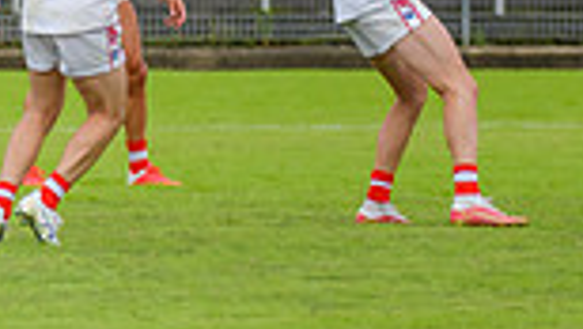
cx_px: 914
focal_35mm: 1339
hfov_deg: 1.6
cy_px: -255
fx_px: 20721
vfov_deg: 0.9
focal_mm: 320
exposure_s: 1/2500
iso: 800
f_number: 5.6
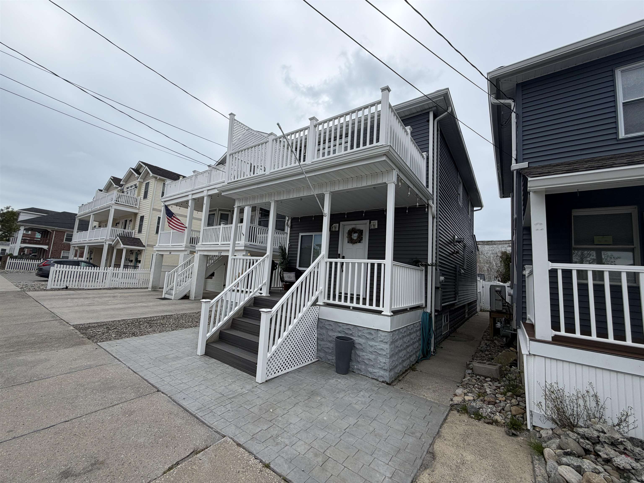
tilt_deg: +7.0
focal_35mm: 14
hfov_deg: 102.1
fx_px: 260
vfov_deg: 85.7
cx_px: 322
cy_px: 242
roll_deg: -3.6
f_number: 2.2
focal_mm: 2.22
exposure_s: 1/864
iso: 20
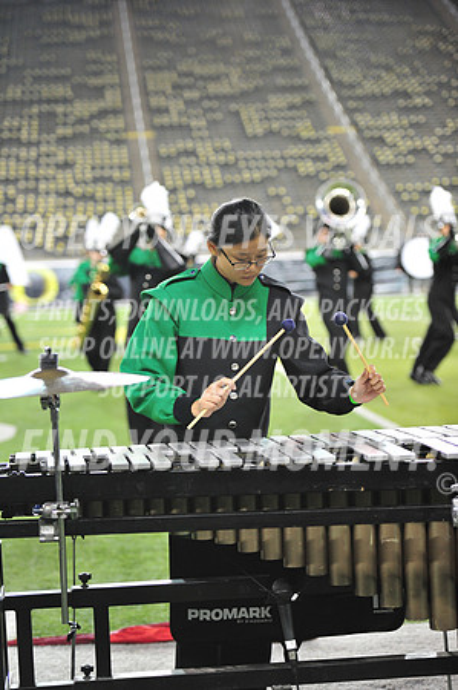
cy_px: 345
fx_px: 1568
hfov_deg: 16.6
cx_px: 229
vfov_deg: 24.8
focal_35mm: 82
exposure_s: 1/400
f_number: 2.8
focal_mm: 82
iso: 2000
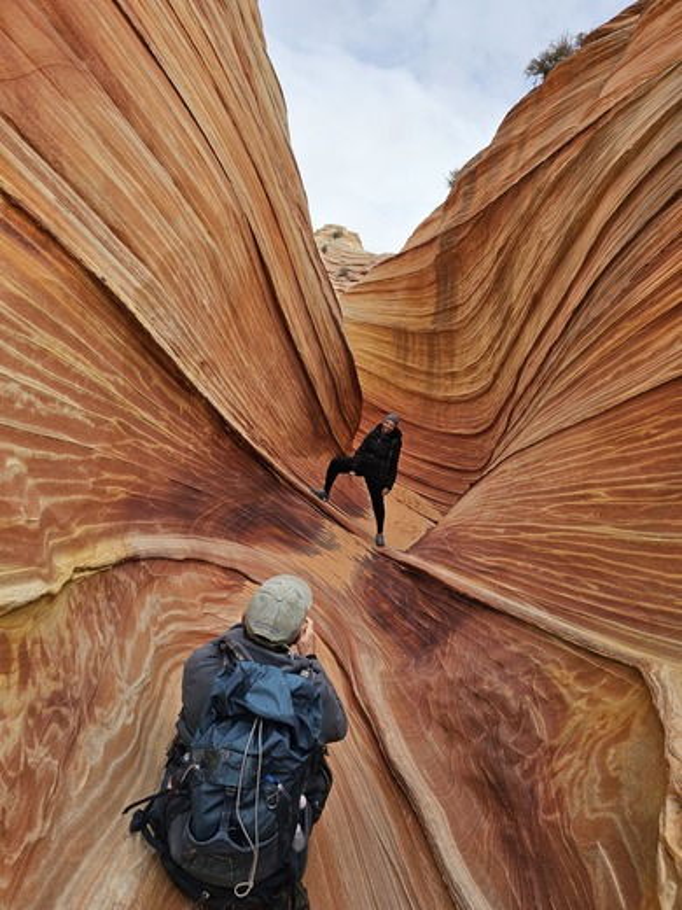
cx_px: 341
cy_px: 455
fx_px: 604
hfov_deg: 58.9
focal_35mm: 23
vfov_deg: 73.9
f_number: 1.7
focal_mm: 6.3
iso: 10
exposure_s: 1/475
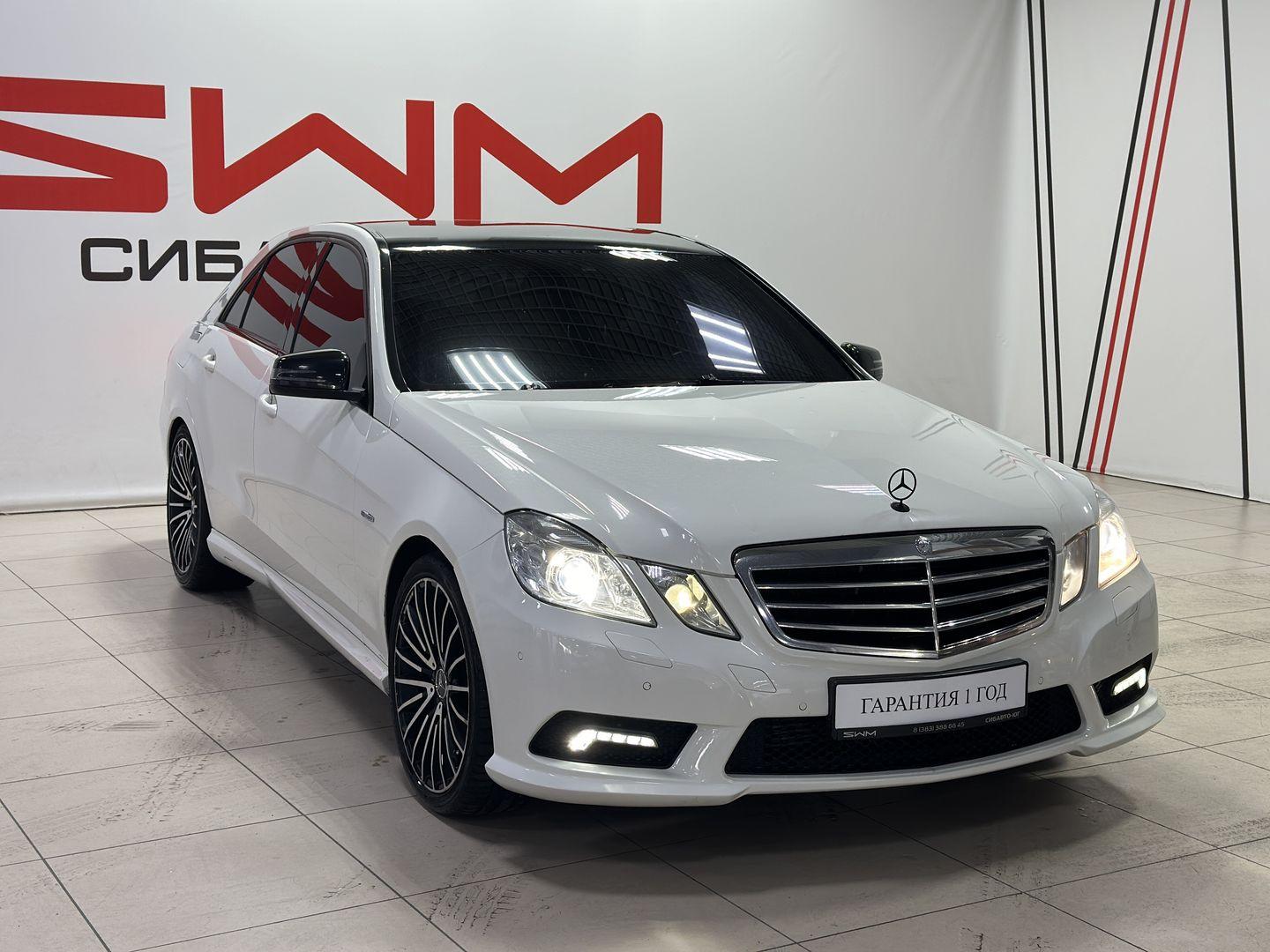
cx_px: 635
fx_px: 1761
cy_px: 476
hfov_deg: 39.7
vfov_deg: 30.3
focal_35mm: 48
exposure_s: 1/100
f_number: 1.78
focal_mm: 6.86
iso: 64
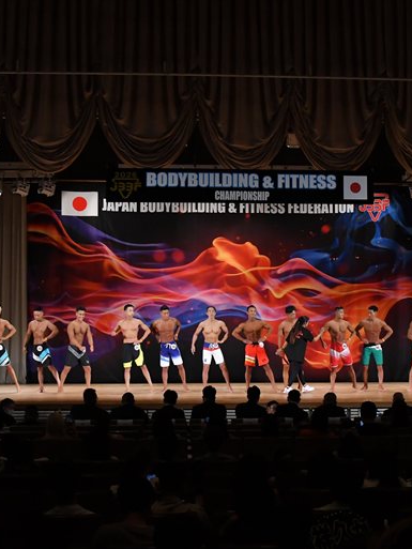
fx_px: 968
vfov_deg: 31.7
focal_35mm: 61
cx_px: 265
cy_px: 275
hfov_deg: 24.0
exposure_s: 1/400
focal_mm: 28
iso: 3200
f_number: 5.6
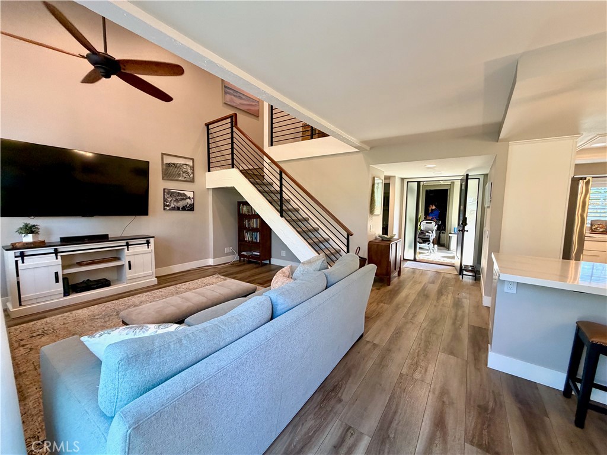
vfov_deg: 85.7
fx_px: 245
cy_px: 228
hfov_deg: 102.1
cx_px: 304
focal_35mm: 14
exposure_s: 1/120
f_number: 2.2
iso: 250
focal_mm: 2.22
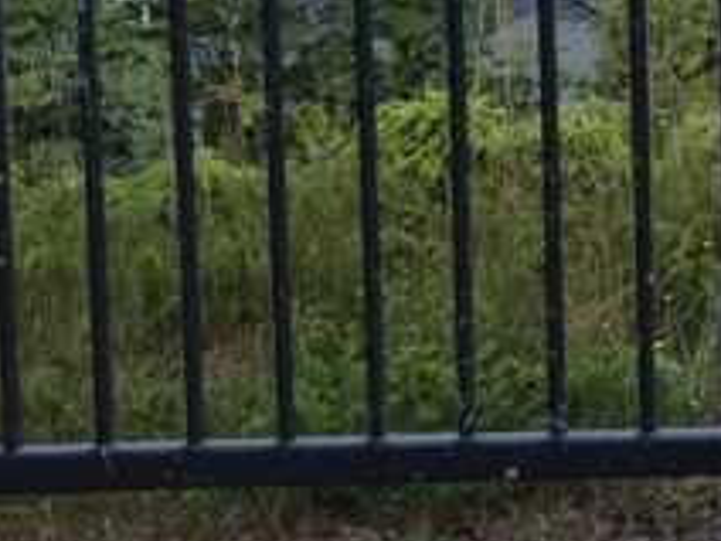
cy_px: -384
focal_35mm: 111
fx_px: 2312
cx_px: 1167
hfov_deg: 15.9
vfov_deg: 12.4
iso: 25
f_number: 1.8
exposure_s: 1/348
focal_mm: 5.4
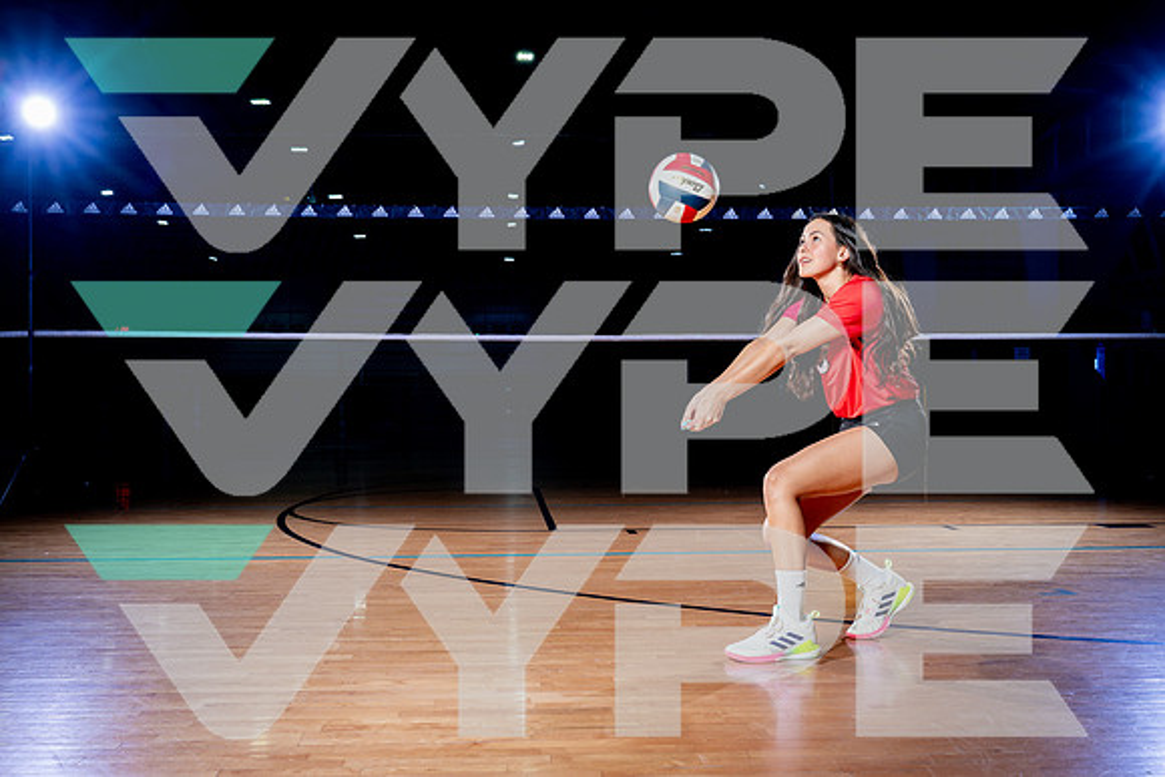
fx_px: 1208
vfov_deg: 35.7
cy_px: 388
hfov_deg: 51.5
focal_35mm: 37
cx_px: 582
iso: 250
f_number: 8
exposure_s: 1/250
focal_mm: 37
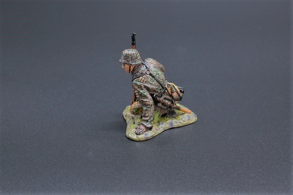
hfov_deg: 28.9
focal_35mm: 70
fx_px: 569
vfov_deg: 19.4
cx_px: 146
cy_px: 98
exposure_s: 1.6
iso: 400
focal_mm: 70
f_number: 22
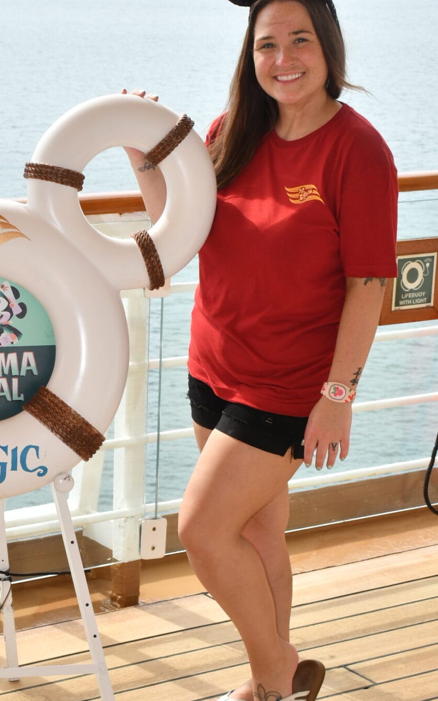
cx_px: 38
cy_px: 428
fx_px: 1663
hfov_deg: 14.8
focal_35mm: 87
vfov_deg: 23.8
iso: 200
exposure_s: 1/250
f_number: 8
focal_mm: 30
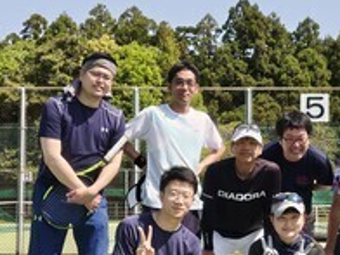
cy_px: 142
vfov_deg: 14.5
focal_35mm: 102
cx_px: 317
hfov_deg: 18.9
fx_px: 1002
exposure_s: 1/2304
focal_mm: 7.1
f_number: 2
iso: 134
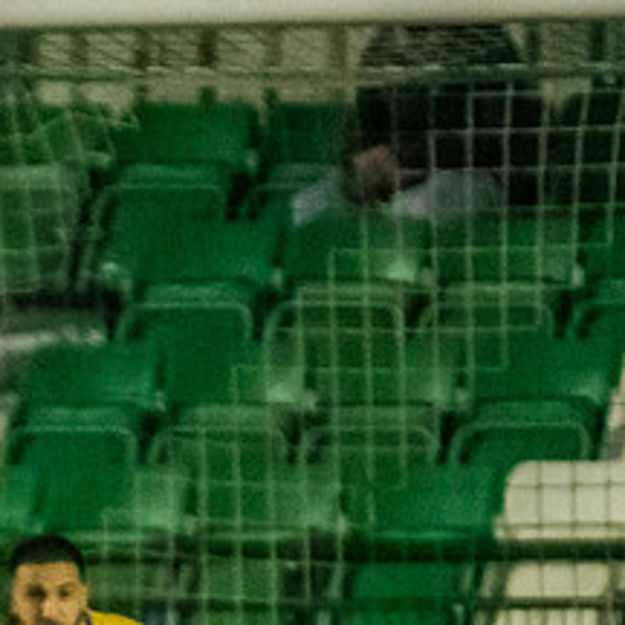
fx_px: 34501
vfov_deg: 1.0
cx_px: -74
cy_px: 844
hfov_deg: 1.0
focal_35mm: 1689
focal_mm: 300
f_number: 2.8
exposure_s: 1/800
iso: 6400
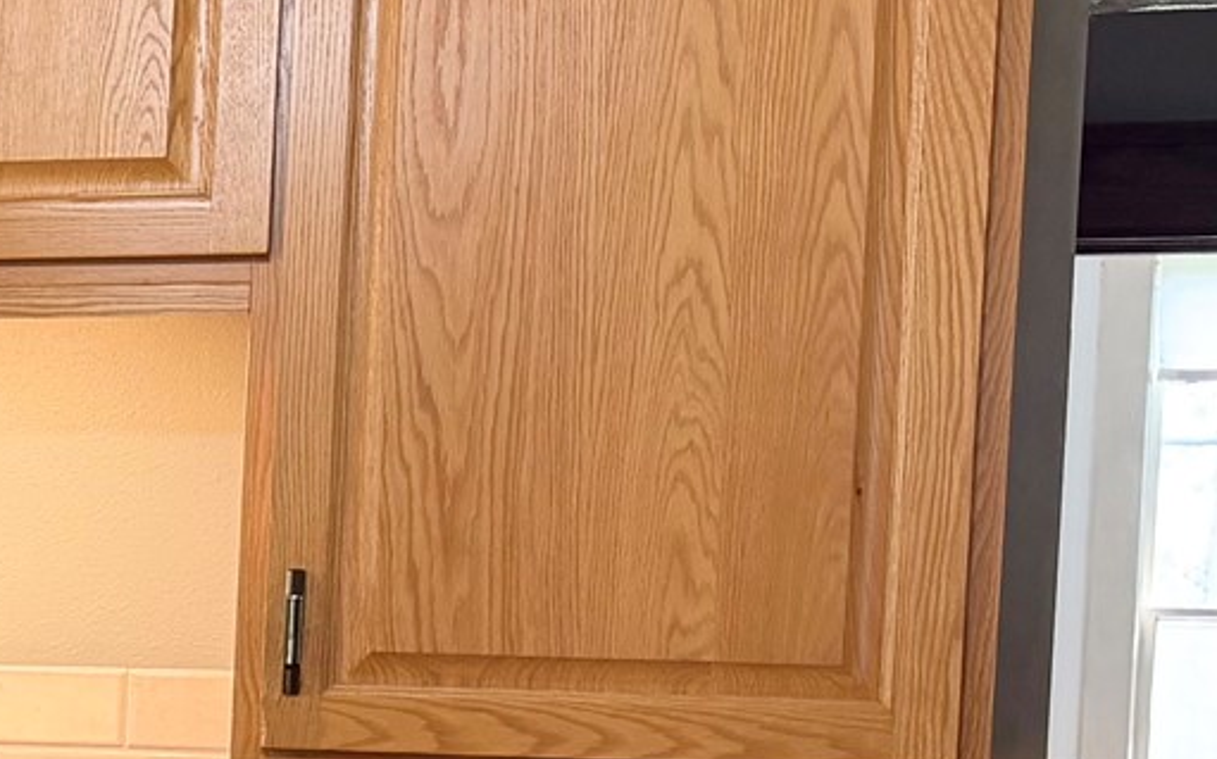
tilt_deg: -3.7
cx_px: -1026
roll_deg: -1.2
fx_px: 3382
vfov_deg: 12.6
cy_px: 773
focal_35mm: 102
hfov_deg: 16.7
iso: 160
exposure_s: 1/60
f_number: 1.78
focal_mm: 6.76
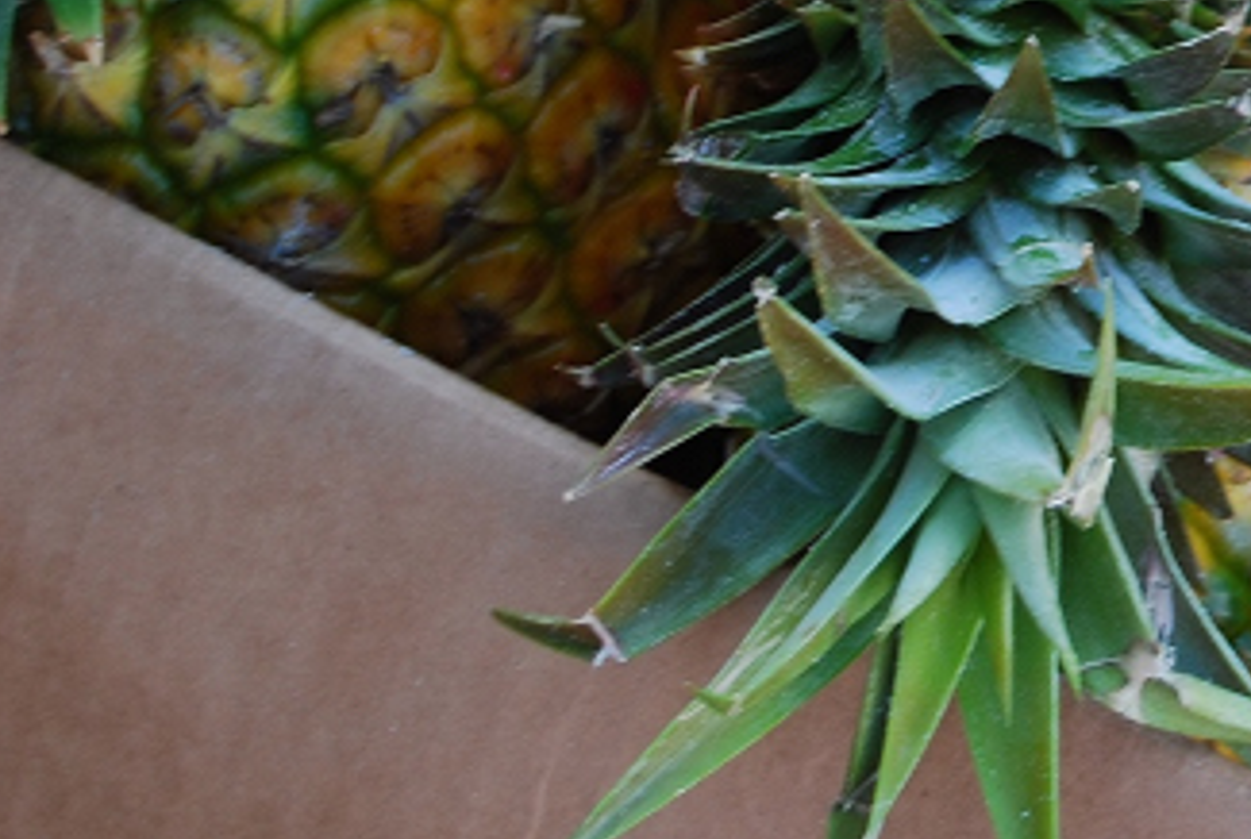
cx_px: 1878
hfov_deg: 7.8
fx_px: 9037
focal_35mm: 260
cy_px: -241
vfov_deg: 5.3
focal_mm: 55
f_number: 5.6
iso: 200
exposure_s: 1/50
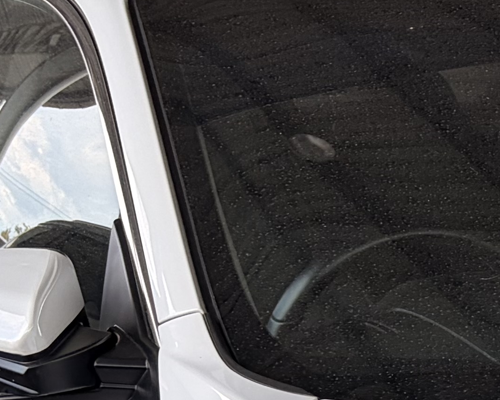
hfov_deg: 12.5
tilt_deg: -18.5
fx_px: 2013
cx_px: 984
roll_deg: +0.1
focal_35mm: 136
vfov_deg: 10.6
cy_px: 739
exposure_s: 1/708
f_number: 1.6
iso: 50
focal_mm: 5.96
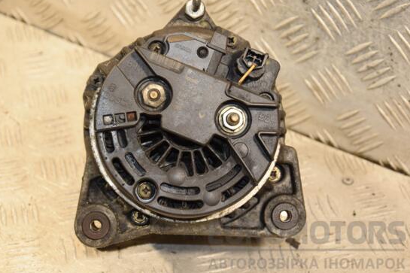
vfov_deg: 12.6
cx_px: 194
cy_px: 132
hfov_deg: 18.8
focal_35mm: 109
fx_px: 1241
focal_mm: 66
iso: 800
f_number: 5.3
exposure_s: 1/100
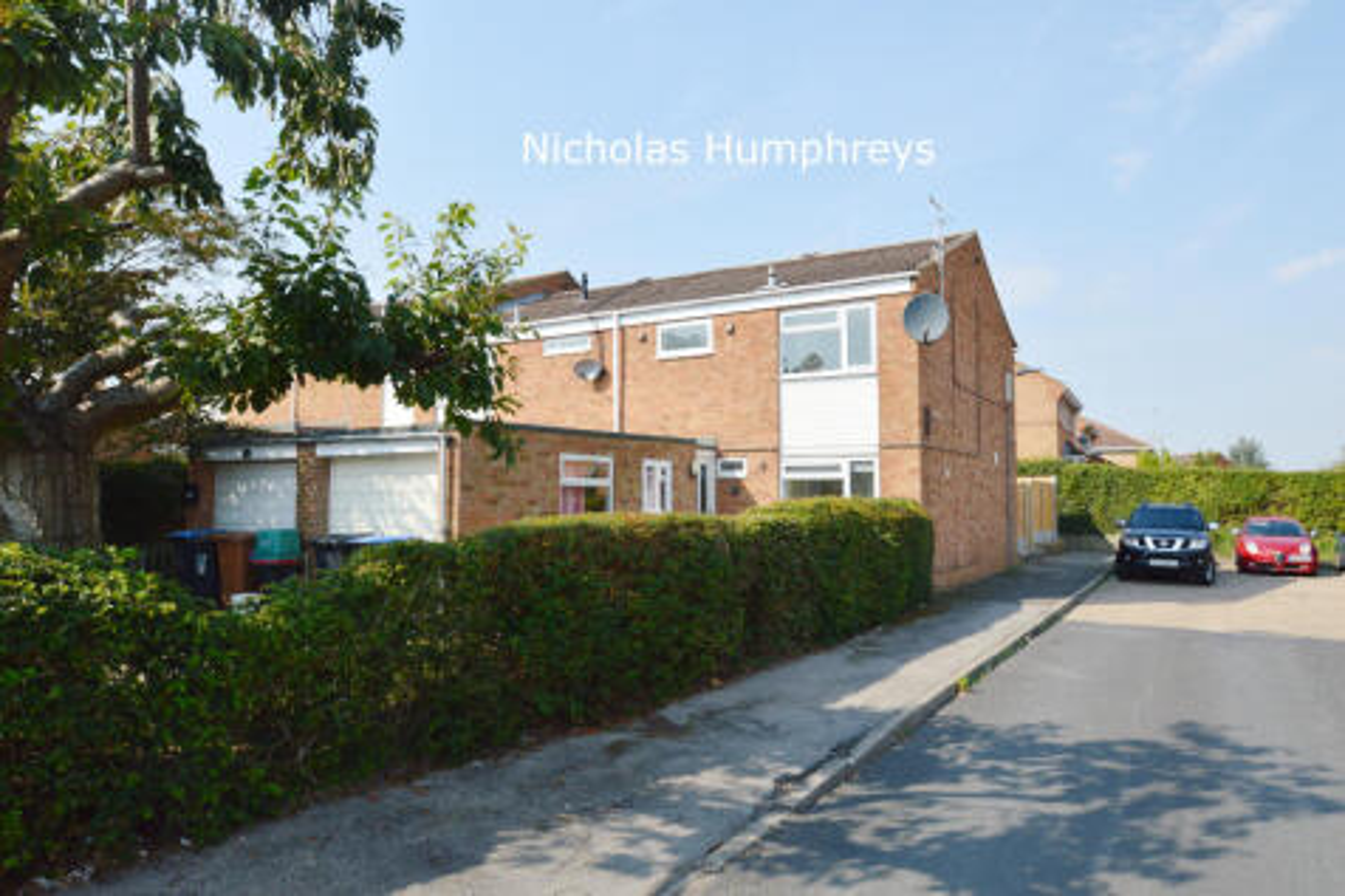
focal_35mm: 24
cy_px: 448
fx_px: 896
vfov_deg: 53.1
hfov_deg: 73.8
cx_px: 672
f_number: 11
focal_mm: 16
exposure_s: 1/500
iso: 320
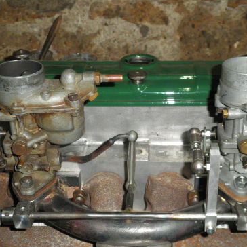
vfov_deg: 30.5
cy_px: 140
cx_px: 140
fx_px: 452
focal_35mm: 56
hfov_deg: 30.5
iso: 160
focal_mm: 6.4
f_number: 3.1
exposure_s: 1/50
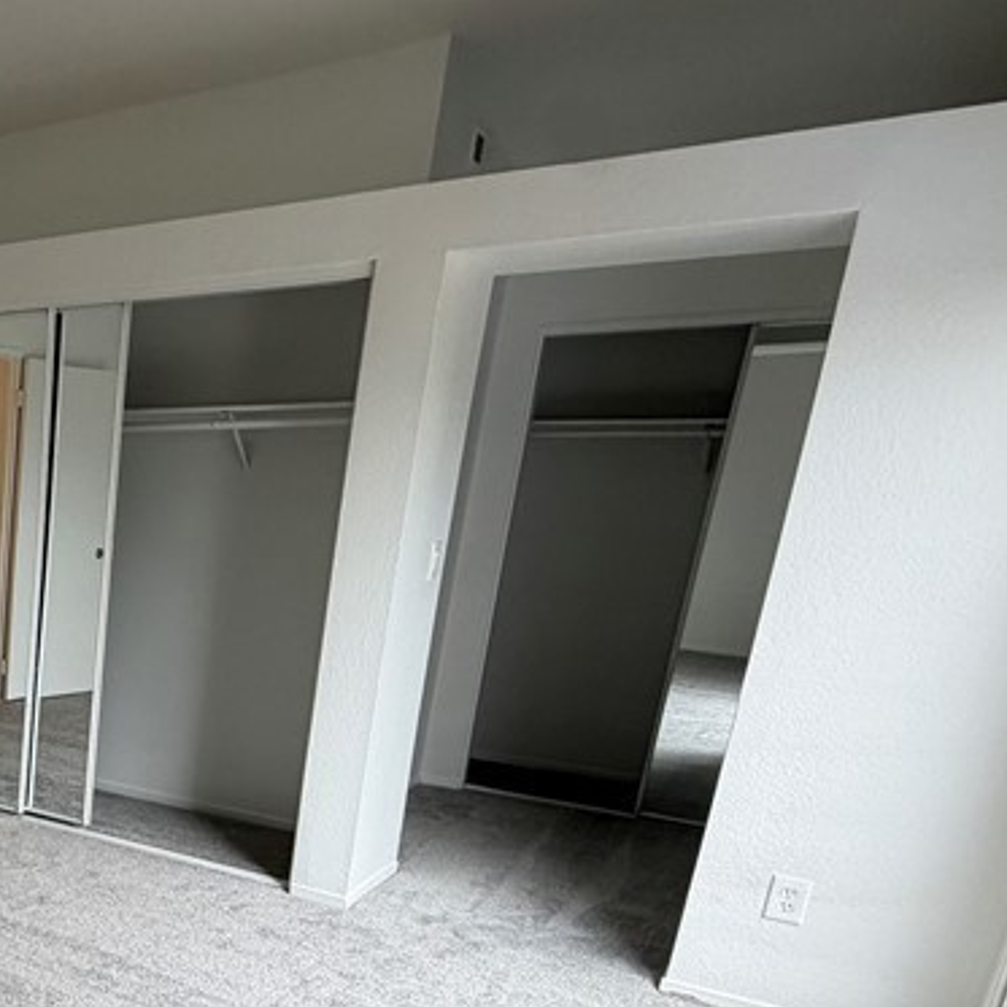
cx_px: -178
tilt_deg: -17.3
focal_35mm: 34
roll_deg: +0.0
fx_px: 1119
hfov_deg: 37.6
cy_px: 796
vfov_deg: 46.1
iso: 125
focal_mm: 2.22
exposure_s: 1/120
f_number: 2.2
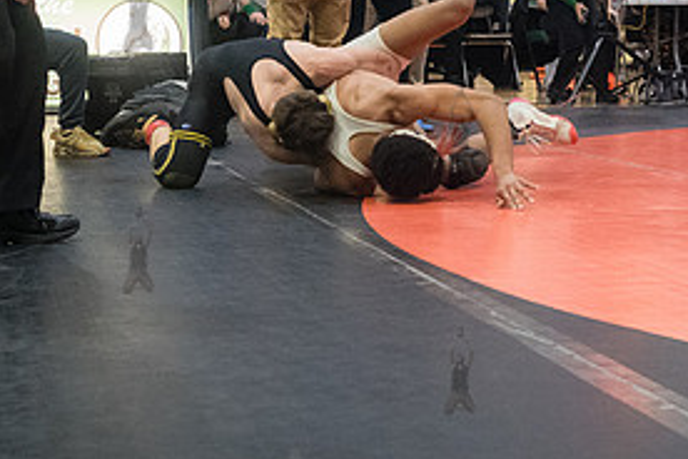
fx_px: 1567
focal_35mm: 82
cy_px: 175
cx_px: 429
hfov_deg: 24.7
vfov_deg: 16.6
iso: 8000
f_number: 4
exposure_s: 1/400
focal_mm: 35
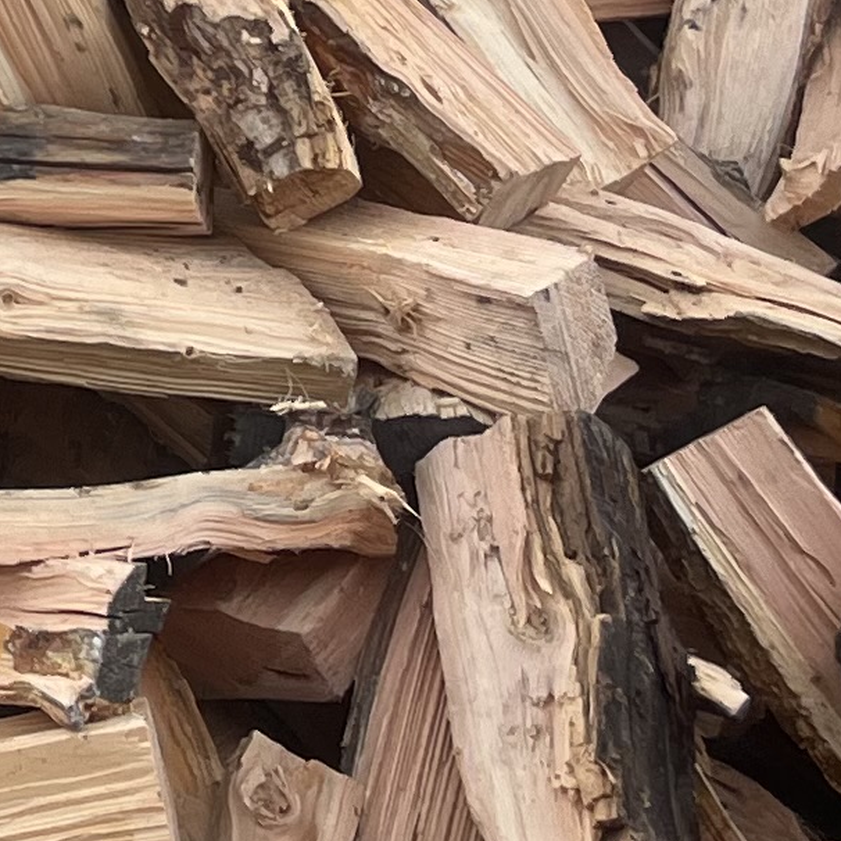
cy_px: -352
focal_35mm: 153
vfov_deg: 11.1
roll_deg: +2.9
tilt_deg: -15.6
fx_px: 4205
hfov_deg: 10.1
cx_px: -1119
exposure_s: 1/137
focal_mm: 5.1
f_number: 1.6
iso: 32
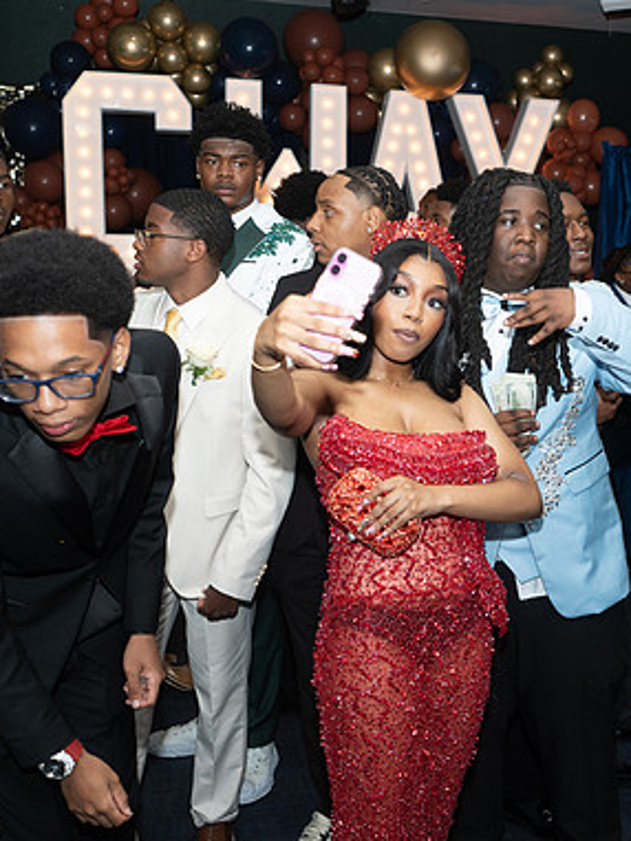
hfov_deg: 34.6
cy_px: 418
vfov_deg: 45.8
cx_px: 457
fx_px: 996
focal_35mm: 41
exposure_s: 1/125
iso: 320
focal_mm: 28
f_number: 3.5
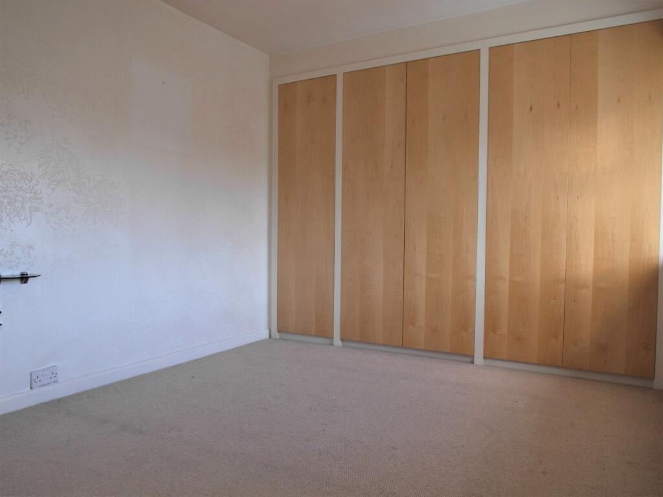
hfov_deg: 71.6
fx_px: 460
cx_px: 332
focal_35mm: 24
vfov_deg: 56.8
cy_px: 248
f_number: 2.5
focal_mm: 5.2
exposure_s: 1/45
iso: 120
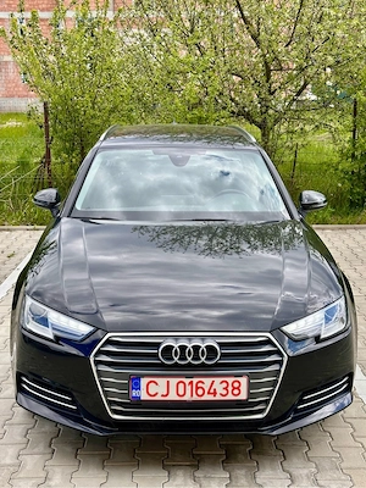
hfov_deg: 30.3
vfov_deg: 39.7
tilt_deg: -13.1
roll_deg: -0.5
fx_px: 677
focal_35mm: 48
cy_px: 244
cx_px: 183
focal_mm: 6.86
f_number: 1.78
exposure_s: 1/1242
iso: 64
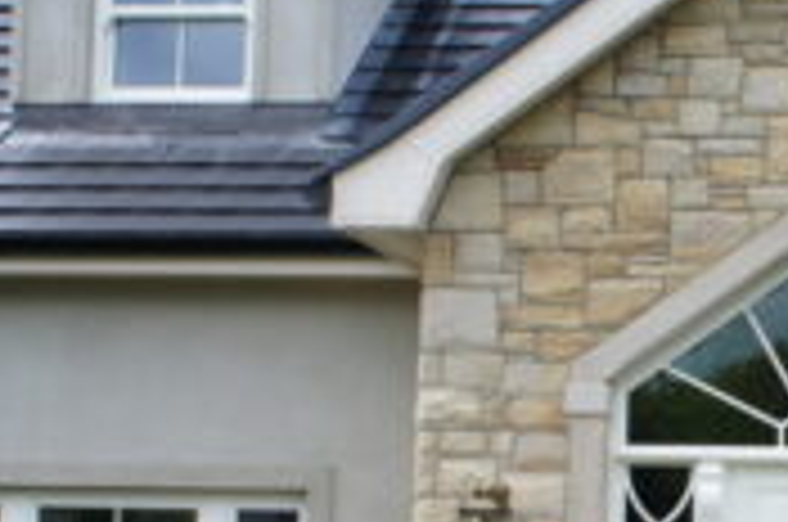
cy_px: 468
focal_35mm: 103
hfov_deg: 19.1
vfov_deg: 13.1
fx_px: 2250
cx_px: 869
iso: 200
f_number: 13
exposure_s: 1/125
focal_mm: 20
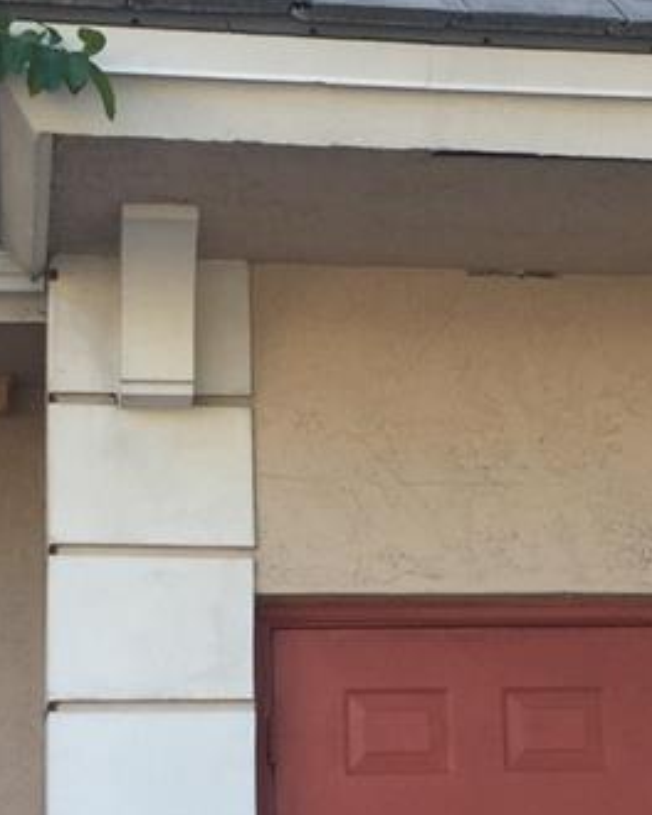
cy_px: 489
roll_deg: +2.0
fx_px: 2484
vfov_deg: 18.6
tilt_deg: +11.6
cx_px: 548
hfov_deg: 14.8
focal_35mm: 103
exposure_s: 1/178
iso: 32
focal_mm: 4.15
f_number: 2.2
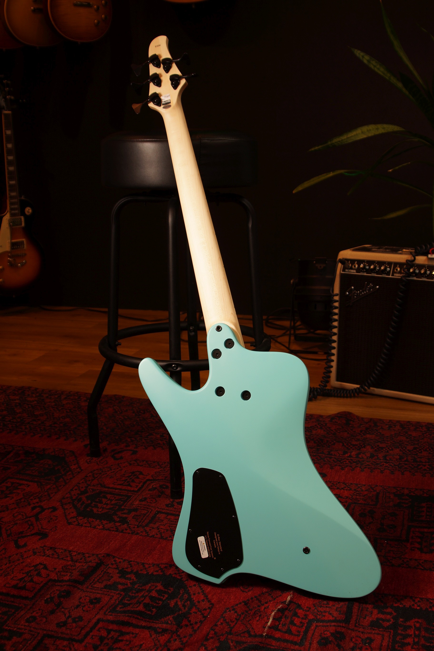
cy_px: 326
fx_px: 814
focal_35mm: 45
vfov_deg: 43.6
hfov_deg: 29.9
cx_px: 217
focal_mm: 30
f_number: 5.6
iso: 100
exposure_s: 1/25
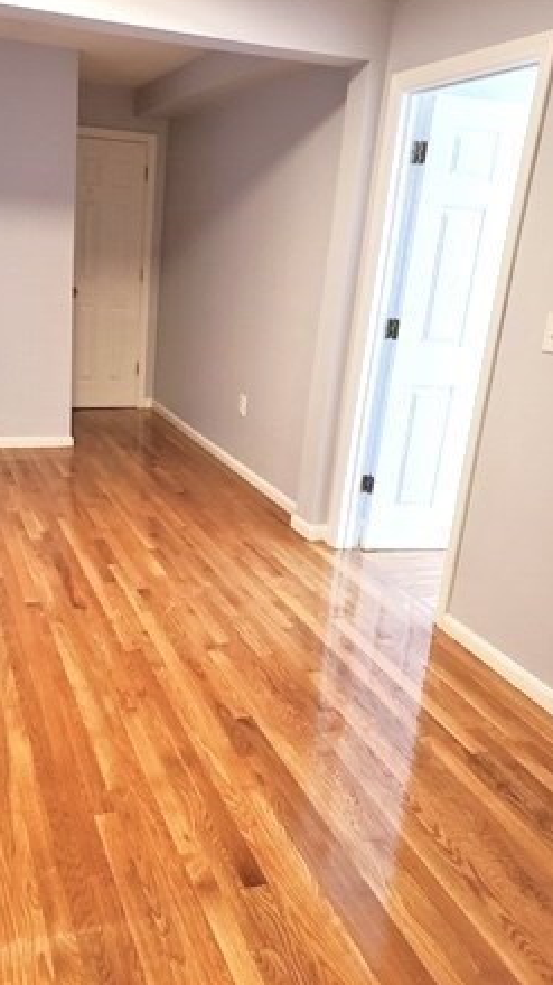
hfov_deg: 39.7
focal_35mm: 29
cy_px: 492
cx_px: 186
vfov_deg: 66.1
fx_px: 757
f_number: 2.4
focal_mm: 4.3
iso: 250
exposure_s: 1/30
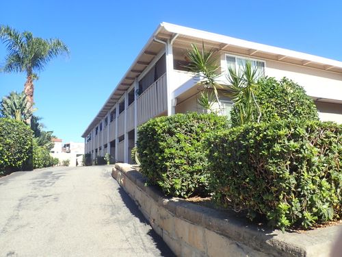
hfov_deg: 69.4
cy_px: 128
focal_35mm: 25
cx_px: 171
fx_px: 247
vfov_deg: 54.9
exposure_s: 1/640
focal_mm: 4.5
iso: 100
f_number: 2.8
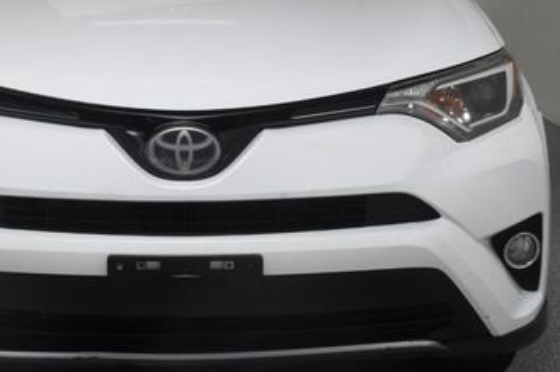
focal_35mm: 70
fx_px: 1088
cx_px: 197
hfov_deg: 28.7
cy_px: 107
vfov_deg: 19.3
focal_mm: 24
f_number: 13
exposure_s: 1/160
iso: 100
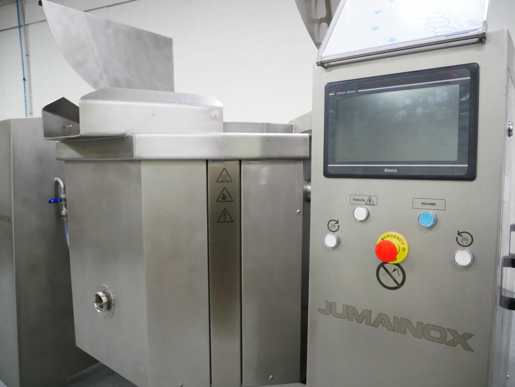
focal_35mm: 24
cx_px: 258
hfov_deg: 71.6
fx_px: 357
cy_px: 194
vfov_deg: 56.9
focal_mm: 12
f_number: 3.5
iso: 1250
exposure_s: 1/60
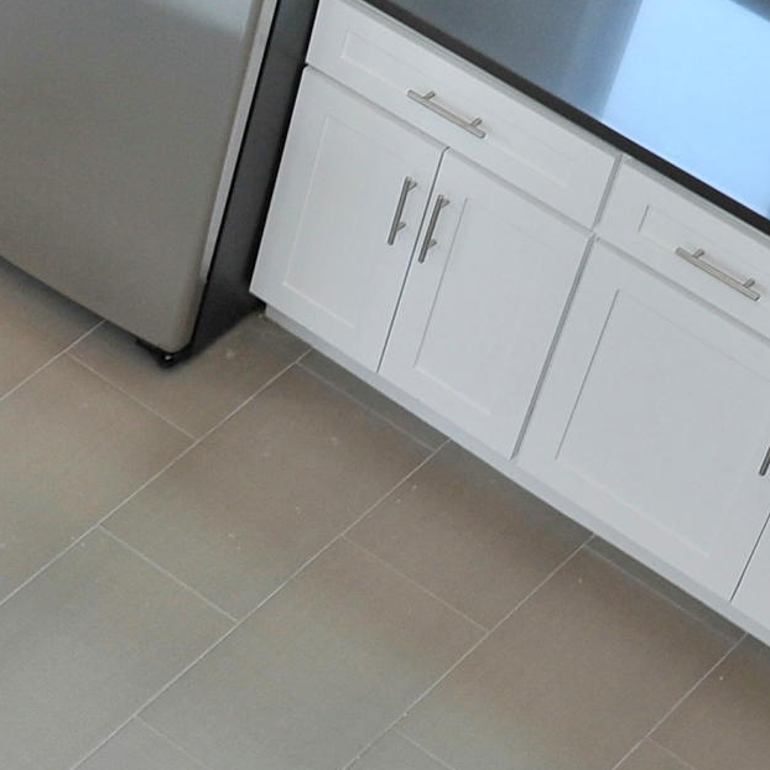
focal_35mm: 131
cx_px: -452
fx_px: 3297
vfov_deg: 13.3
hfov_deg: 12.5
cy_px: 548
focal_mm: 32
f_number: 8
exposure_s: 1/40
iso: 640
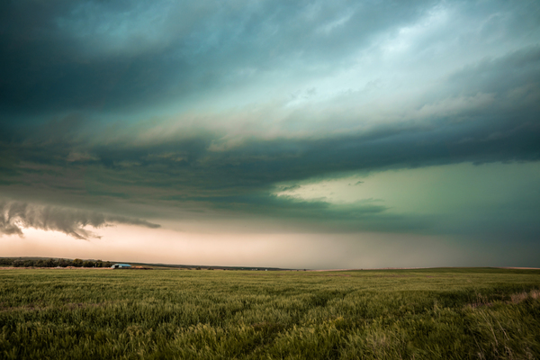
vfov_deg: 53.1
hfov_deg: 73.7
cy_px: 180
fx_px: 360
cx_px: 270
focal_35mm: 24
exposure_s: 1/30
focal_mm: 24
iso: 100
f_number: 8
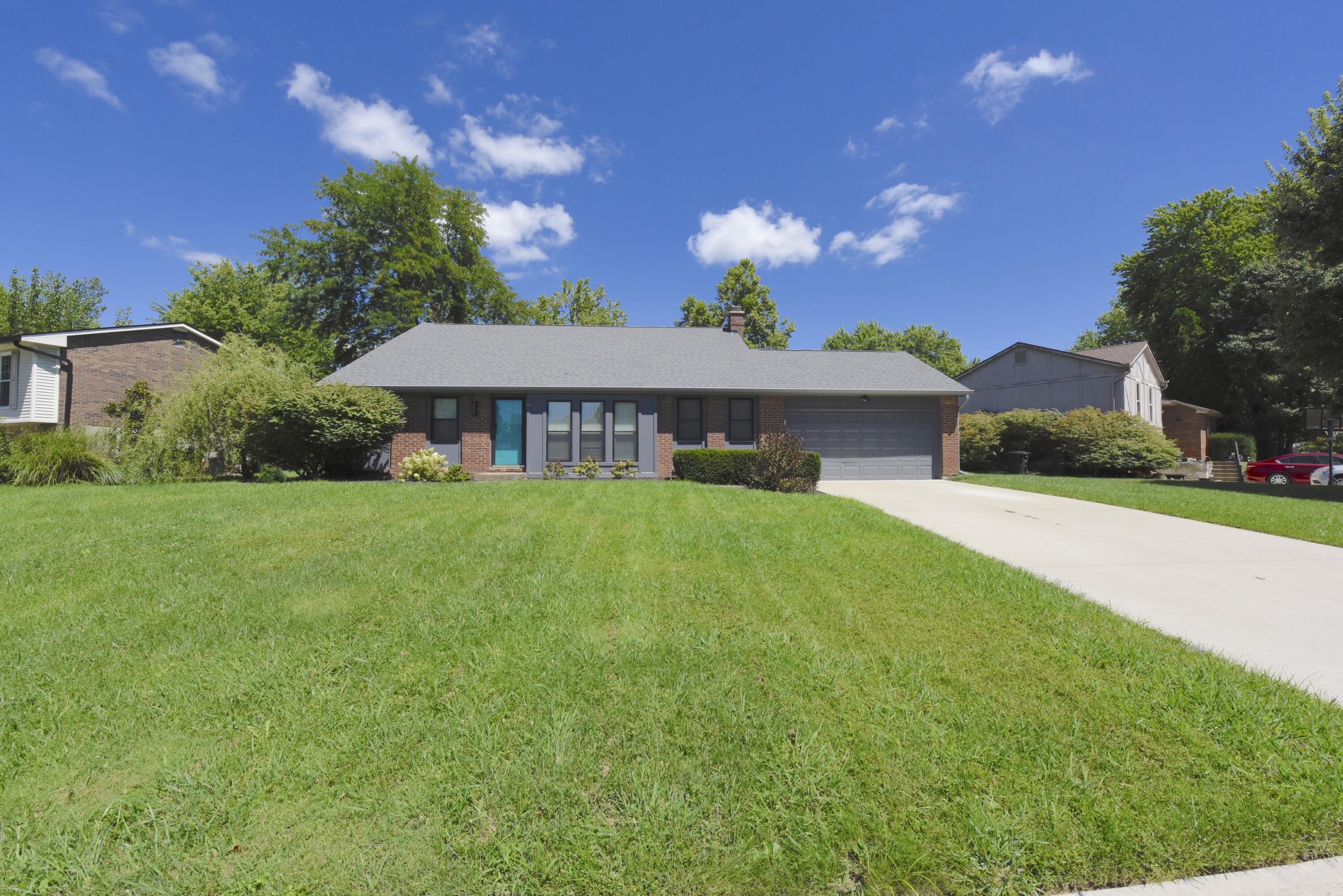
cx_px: 672
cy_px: 448
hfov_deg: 104.2
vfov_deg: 81.2
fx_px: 522
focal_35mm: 14
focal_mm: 14
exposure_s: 1/800
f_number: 14
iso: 800
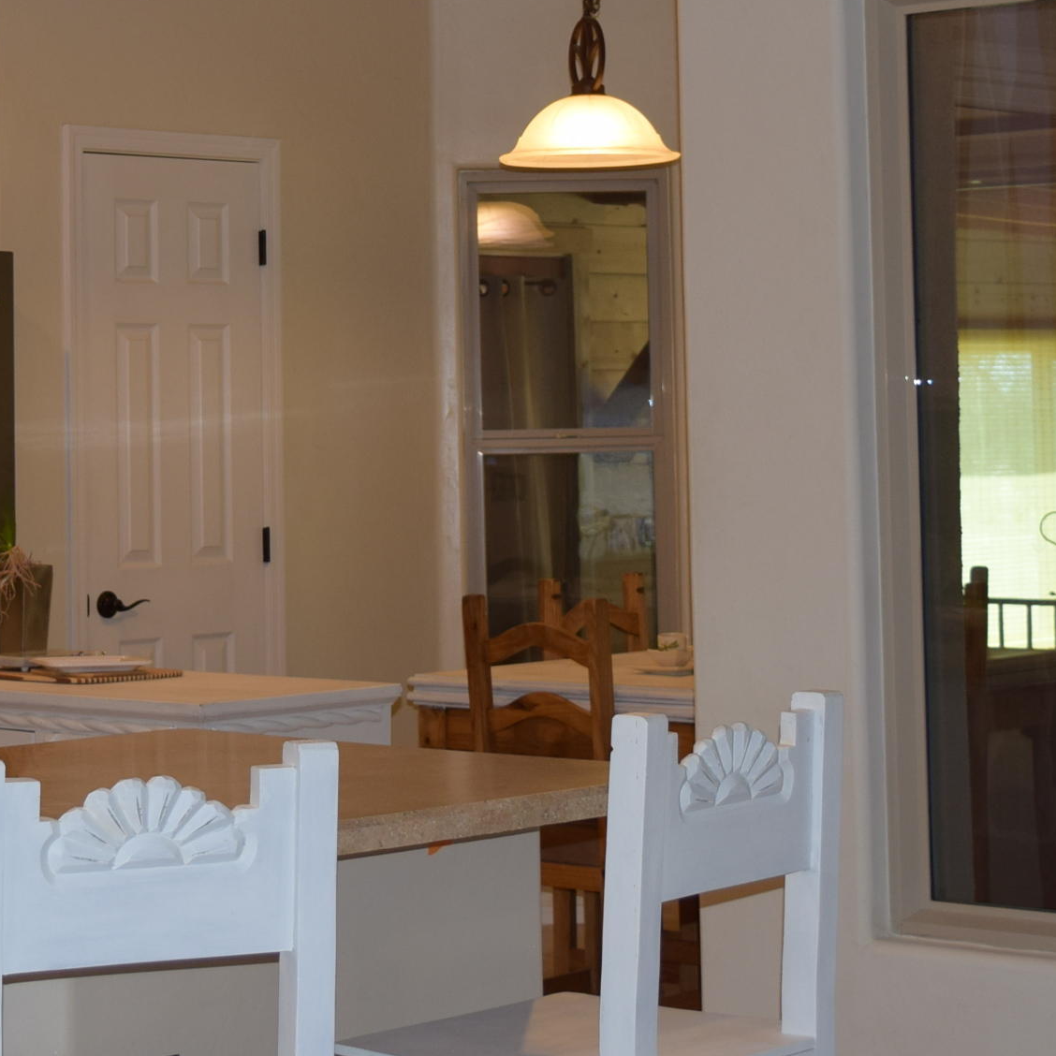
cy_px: 181
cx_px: 327
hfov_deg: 17.7
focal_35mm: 98
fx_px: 3387
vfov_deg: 17.5
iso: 400
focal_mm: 29
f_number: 4.2
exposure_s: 1/60
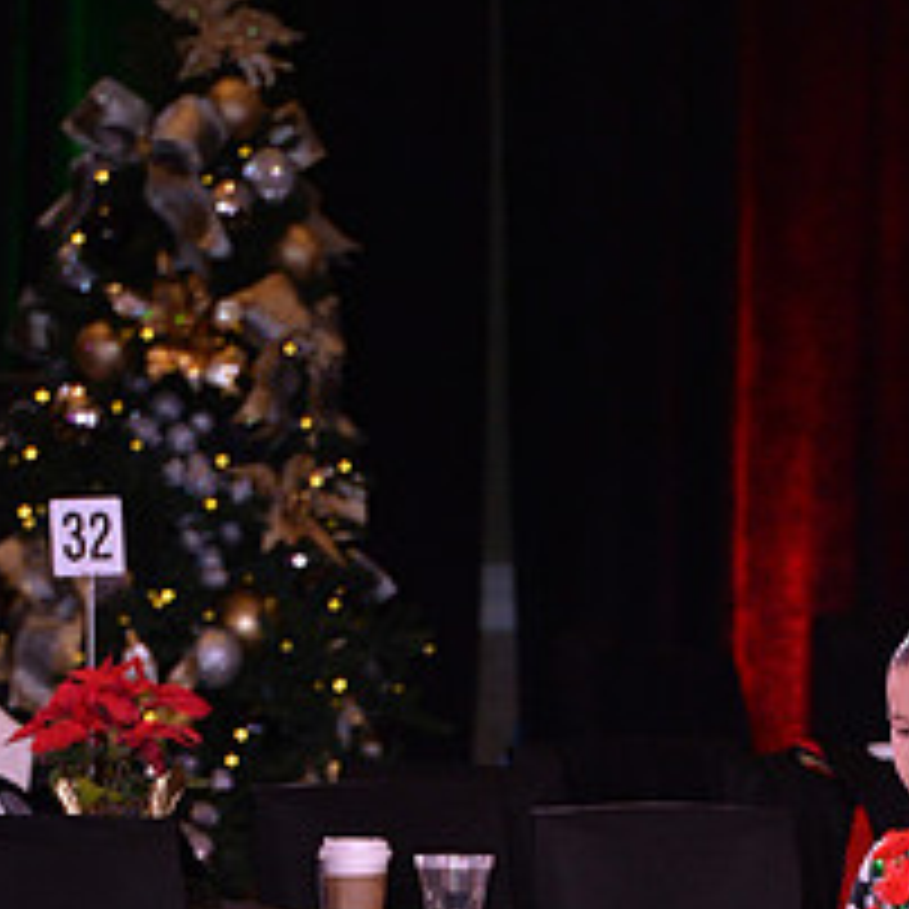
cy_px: 1260
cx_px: 803
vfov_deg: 3.6
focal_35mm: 487
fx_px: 14468
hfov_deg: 3.6
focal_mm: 200
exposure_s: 1/250
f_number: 6.3
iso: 2000
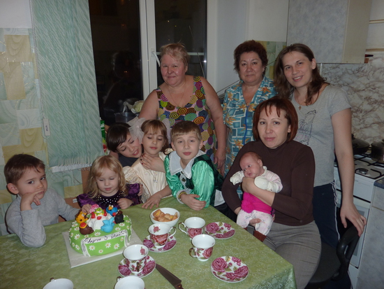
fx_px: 277
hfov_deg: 69.4
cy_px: 144
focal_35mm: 25
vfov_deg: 54.9
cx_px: 192
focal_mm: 4.1
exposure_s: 1/30
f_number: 3.3
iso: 100
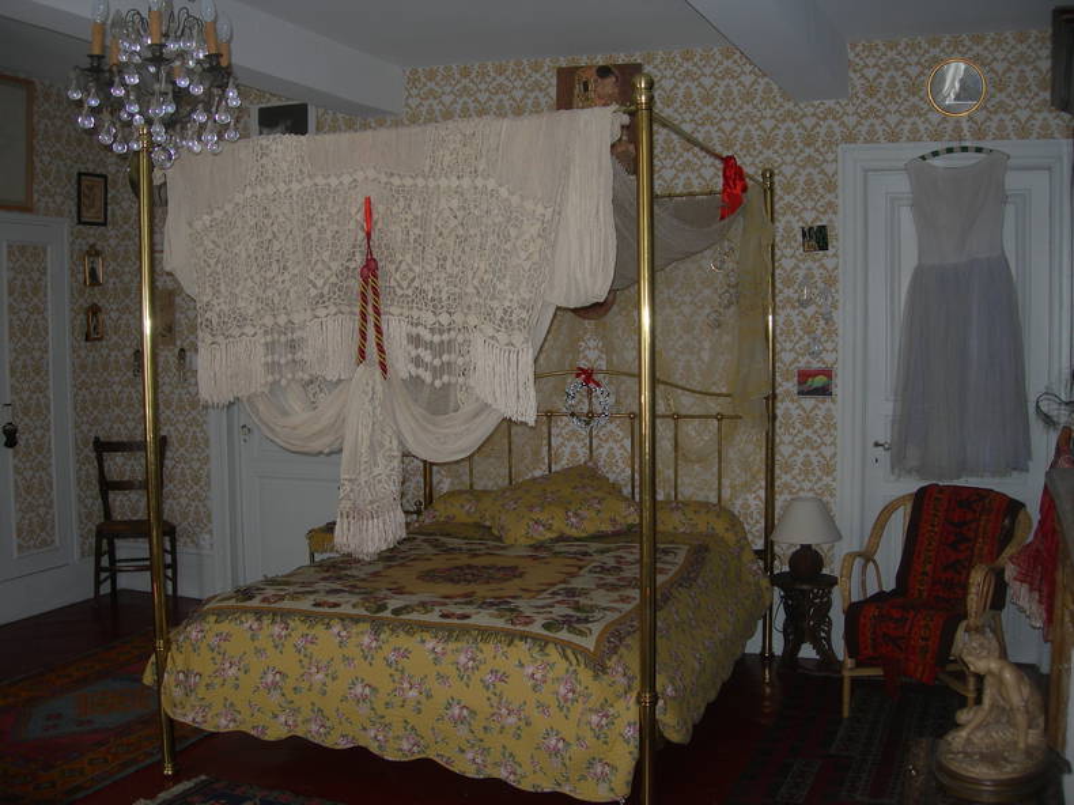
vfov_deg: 37.7
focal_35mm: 38
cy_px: 402
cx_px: 537
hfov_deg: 49.0
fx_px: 1179
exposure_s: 1/60.1
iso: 51
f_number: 2.8
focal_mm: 7.8
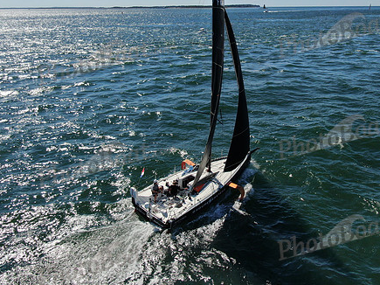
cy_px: 97
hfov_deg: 56.4
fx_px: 351
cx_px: 227
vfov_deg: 43.6
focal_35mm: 32
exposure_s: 1/2500
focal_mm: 4.39
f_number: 2.8
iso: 100
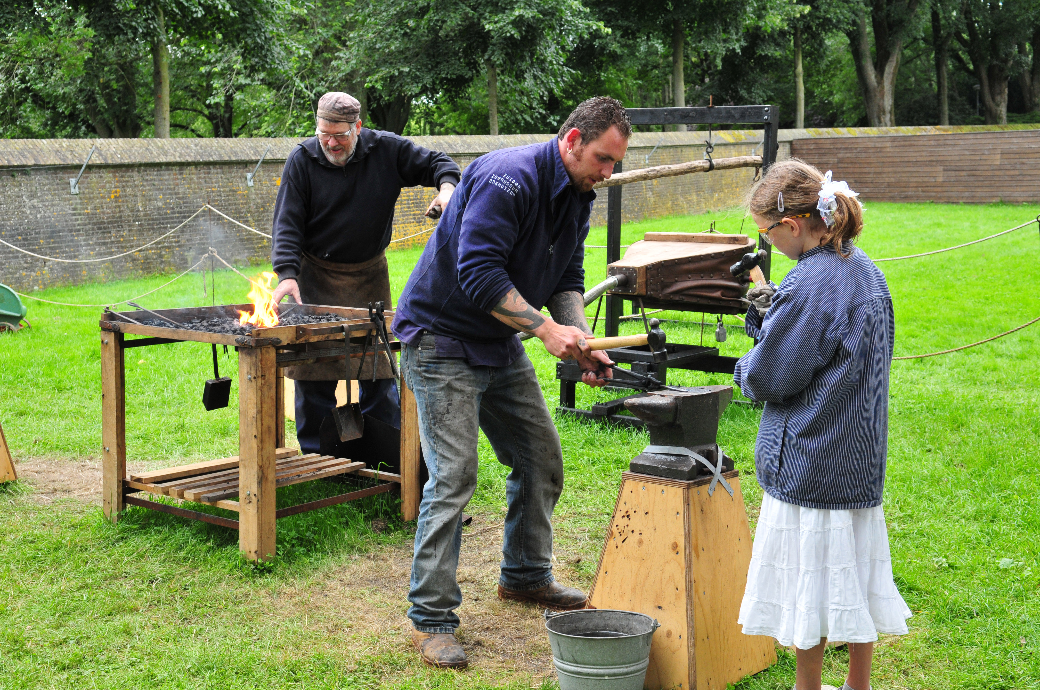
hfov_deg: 43.7
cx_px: 520
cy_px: 345
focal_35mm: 45
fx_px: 1298
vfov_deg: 29.8
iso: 640
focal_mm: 30
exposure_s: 1/160
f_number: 5
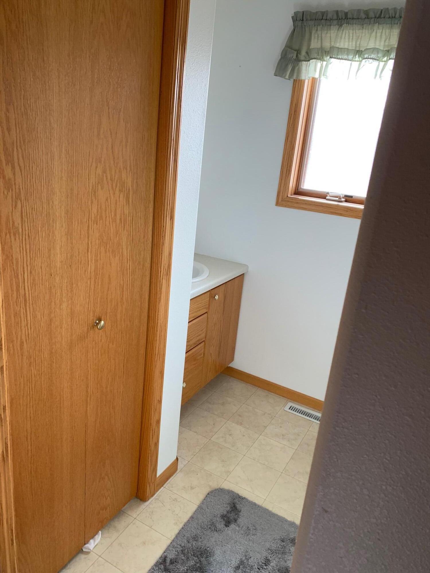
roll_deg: -8.0
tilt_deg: -21.1
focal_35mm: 26
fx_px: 431
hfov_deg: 53.1
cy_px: 286
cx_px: 215
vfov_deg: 67.3
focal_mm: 4.25
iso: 100
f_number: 1.8
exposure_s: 1/79
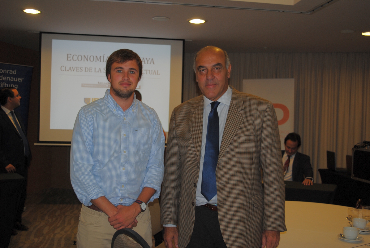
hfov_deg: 46.3
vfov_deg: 32.0
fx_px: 432
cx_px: 185
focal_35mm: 42
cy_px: 124
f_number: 4.2
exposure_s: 1/60
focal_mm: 28
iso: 200
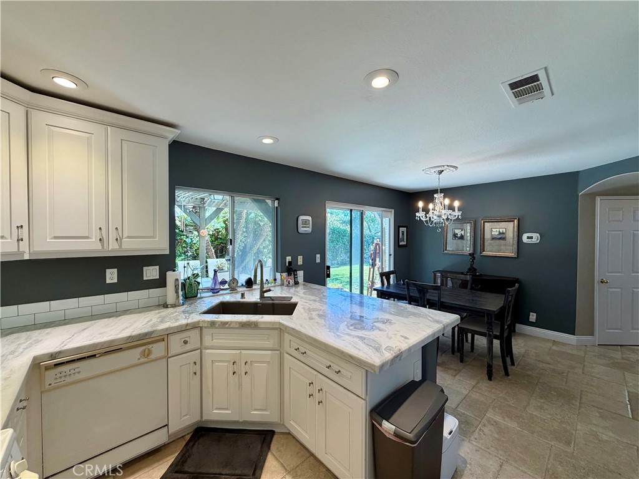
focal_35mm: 14
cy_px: 240
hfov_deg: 102.1
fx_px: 258
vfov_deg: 85.7
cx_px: 320
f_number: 2.2
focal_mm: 2.22
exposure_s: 1/120
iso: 125
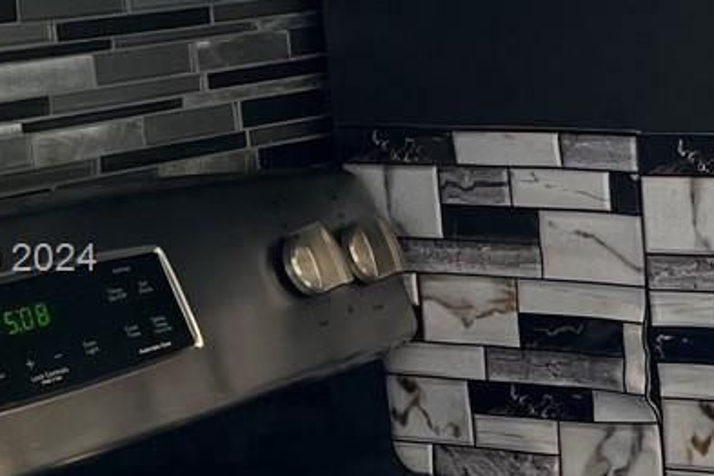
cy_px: 262
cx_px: 970
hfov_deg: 17.3
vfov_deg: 12.5
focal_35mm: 110
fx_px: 2181
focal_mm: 5.1
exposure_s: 1/60
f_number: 1.6
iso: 64
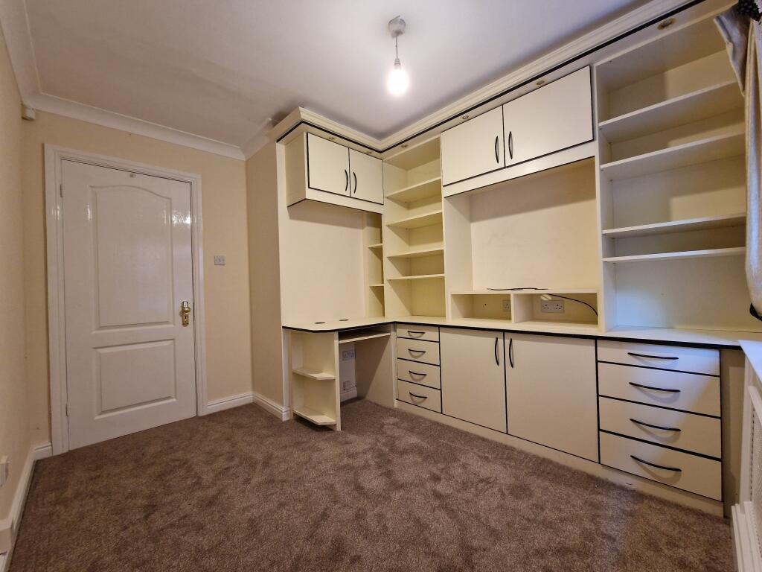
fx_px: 286
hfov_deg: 106.2
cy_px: 286
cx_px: 381
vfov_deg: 89.9
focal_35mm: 13
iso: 400
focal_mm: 2.2
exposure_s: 1/50
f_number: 2.2
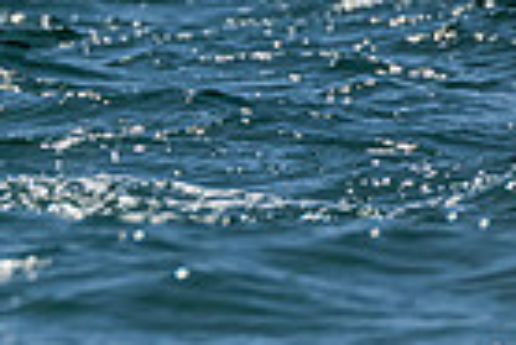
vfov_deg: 0.9
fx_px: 22369
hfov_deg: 1.3
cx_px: -343
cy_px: -12
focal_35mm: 1559
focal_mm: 310
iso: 500
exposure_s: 1/3200
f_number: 8
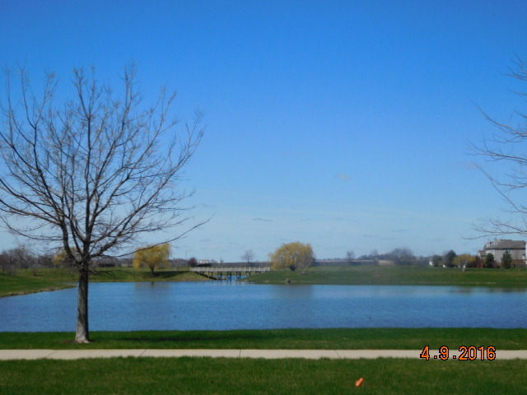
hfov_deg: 34.9
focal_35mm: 55
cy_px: 198
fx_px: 837
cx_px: 264
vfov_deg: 26.6
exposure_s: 1/500
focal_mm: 9.8
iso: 125
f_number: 8.4
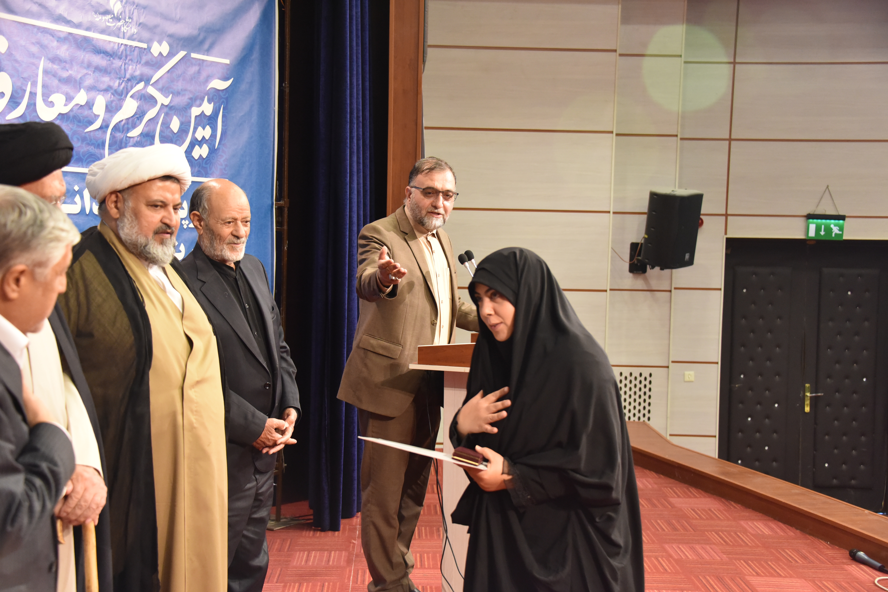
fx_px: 1234
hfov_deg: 39.6
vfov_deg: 27.0
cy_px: 296
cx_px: 444
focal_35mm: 50
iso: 4500
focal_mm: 50
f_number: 4.5
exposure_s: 1/60
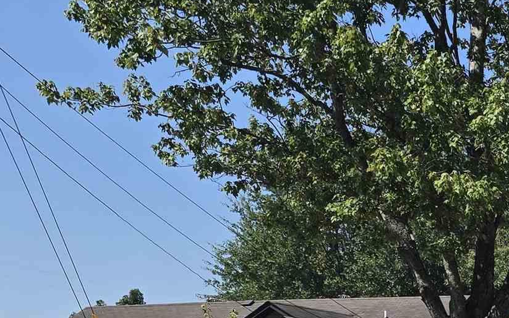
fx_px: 1262
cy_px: 488
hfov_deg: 20.6
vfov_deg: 13.5
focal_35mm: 91
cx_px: 682
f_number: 1.7
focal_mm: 6.3
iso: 12
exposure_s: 1/1070
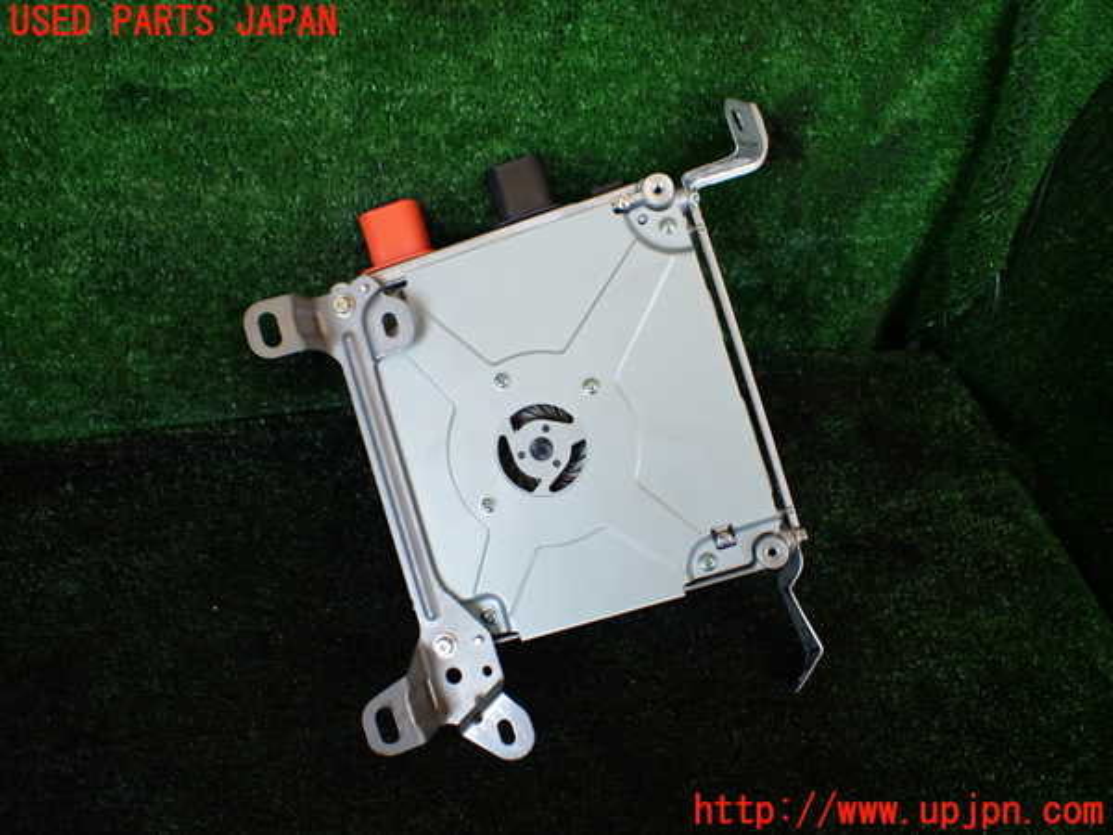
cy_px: 418
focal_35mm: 30
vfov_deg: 46.8
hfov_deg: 60.0
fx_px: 965
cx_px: 556
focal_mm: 5.4
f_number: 2.3
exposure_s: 1/125
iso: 250
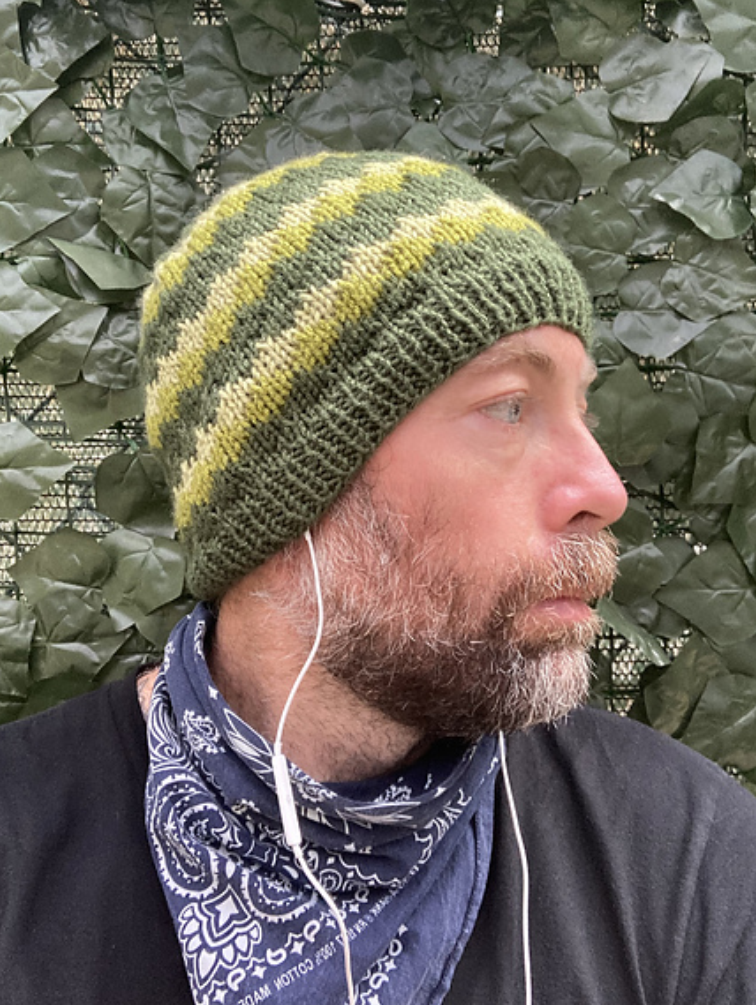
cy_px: 465
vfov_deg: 51.3
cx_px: 342
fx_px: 1046
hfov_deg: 39.7
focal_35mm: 36
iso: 250
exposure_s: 1/60
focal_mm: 2.87
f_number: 2.2
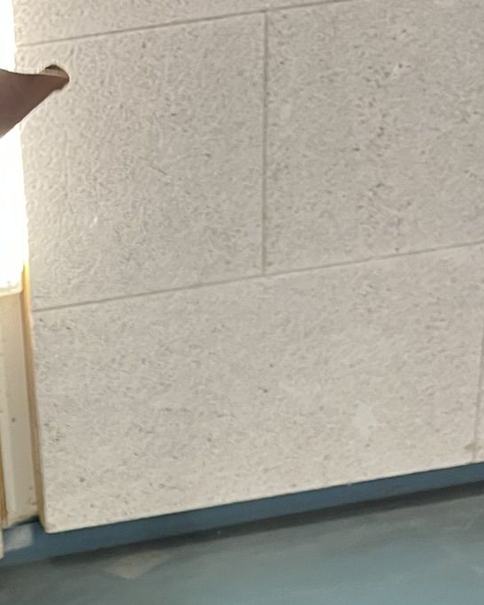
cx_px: -56
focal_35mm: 76
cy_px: 665
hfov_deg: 19.3
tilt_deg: -28.7
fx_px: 1361
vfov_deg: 23.5
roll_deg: +9.6
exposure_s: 1/50
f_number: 1.6
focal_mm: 5.1
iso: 250
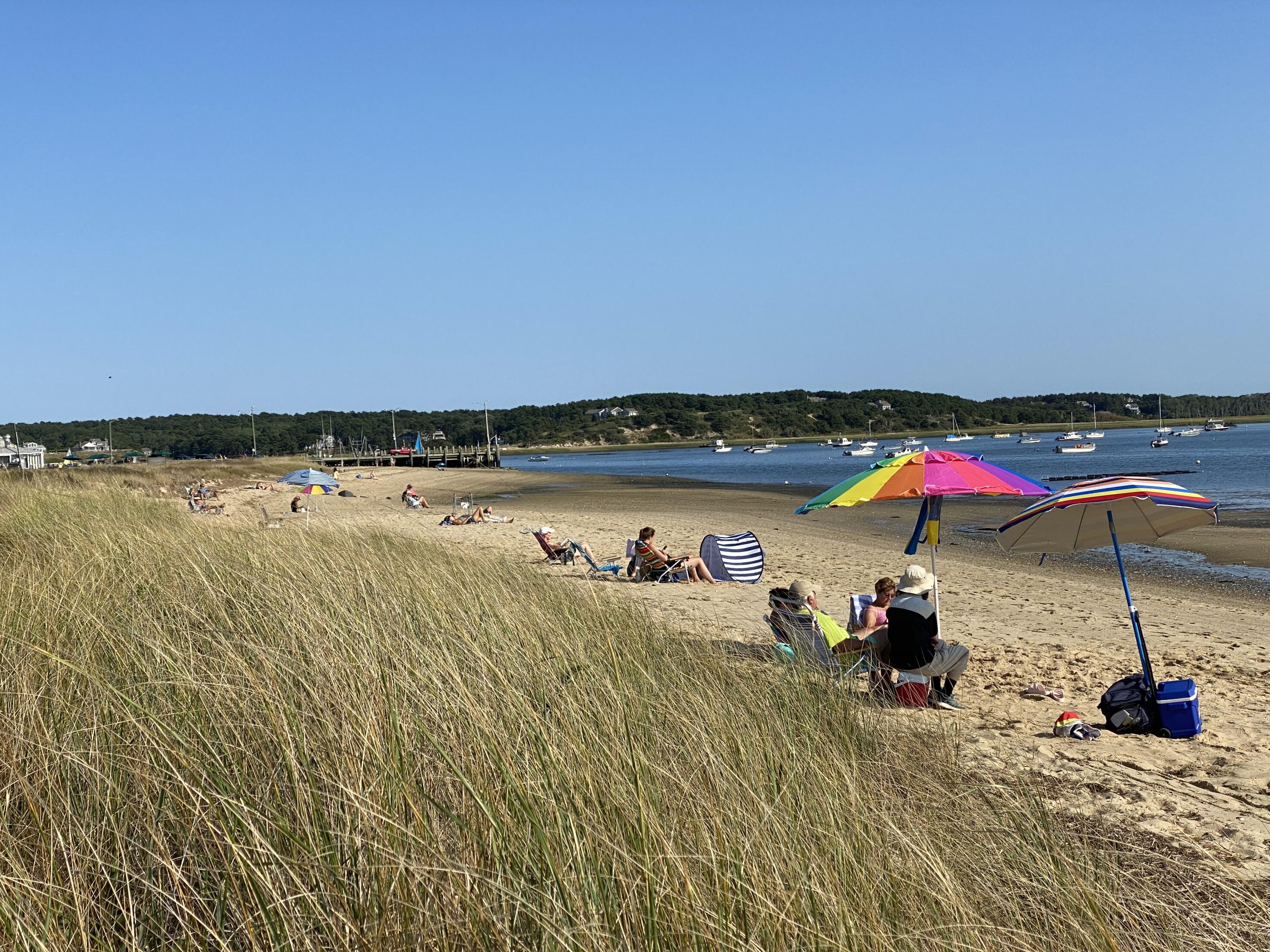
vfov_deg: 27.5
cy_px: 483
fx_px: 1945
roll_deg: +3.1
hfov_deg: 36.2
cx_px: 630
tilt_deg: -0.5
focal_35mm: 53
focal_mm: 6
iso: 20
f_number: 2
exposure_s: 1/2179
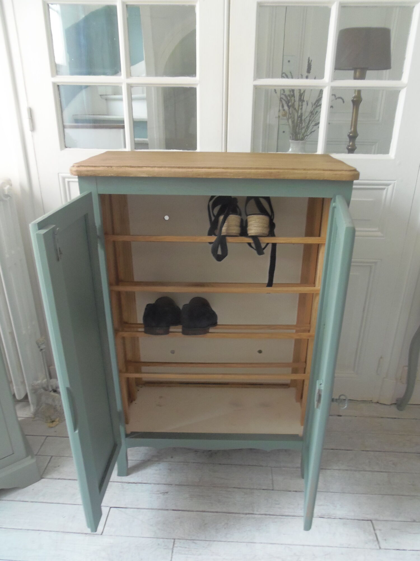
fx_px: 388
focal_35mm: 24
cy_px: 280
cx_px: 210
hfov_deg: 56.8
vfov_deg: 71.6
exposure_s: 1/30
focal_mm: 4.3
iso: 250
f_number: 2.9
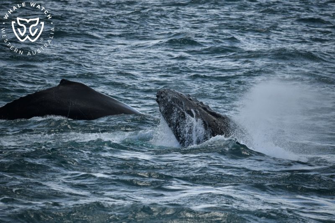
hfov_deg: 4.6
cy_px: 112
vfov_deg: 3.1
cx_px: 168
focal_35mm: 450
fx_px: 4186
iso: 1000
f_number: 6
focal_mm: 450
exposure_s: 1/8000
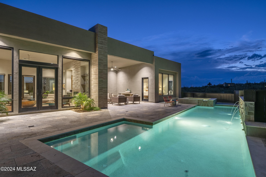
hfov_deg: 90.0
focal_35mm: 18
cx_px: 133
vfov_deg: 67.4
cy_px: 88
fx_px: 133
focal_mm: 18
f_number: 8
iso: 200
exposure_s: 1/2
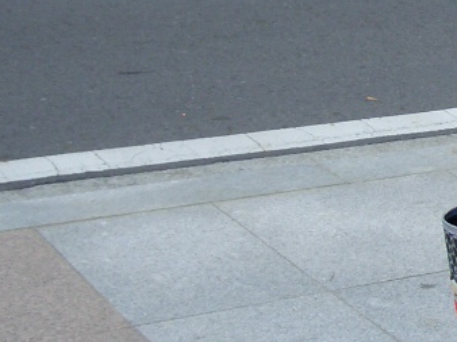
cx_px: 679
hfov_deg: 14.7
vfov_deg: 11.8
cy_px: 53
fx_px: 1649
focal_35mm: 125
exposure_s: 1/250
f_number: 2.8
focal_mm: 7.1
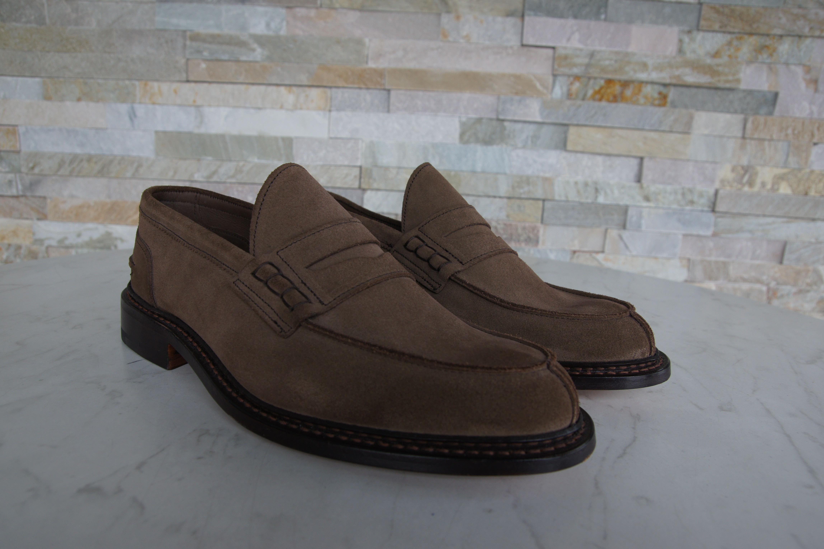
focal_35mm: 26
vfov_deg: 50.4
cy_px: 274
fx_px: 583
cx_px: 412
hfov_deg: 70.5
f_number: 6.3
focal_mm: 17
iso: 200
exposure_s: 1/60
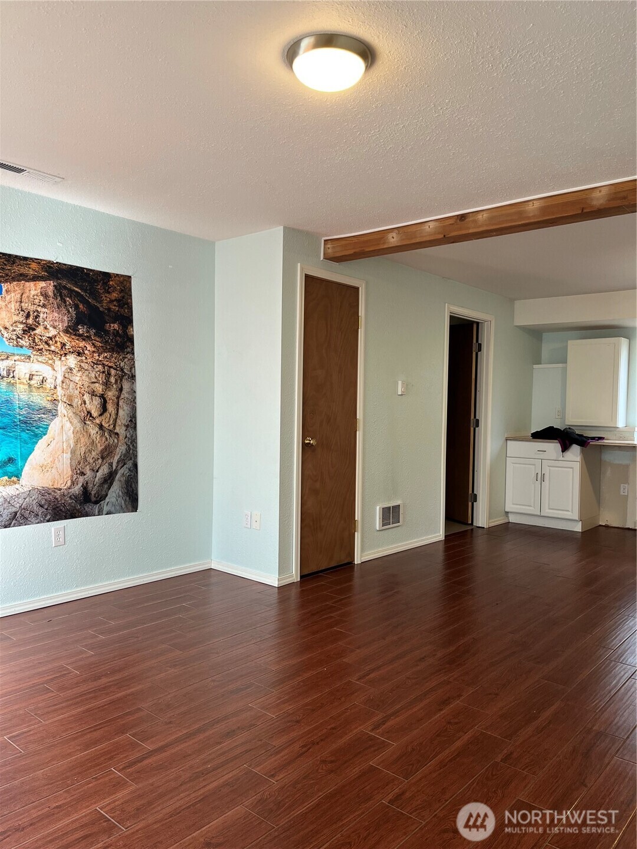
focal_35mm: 26
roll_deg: -0.9
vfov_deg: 67.3
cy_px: 424
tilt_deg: -1.7
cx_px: 318
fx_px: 638
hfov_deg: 53.1
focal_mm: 5.1
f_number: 1.6
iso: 80
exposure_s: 1/60
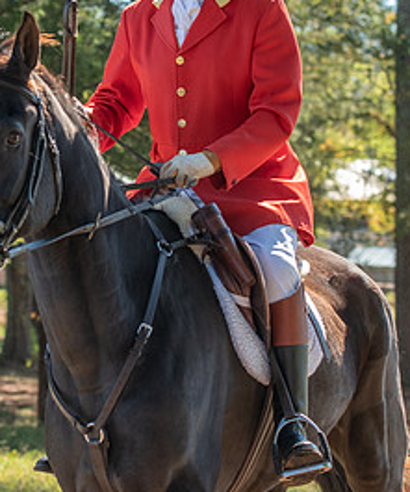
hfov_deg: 8.6
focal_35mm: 184
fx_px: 2722
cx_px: 61
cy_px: 138
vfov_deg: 10.3
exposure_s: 1/320
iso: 280
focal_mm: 70
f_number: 4
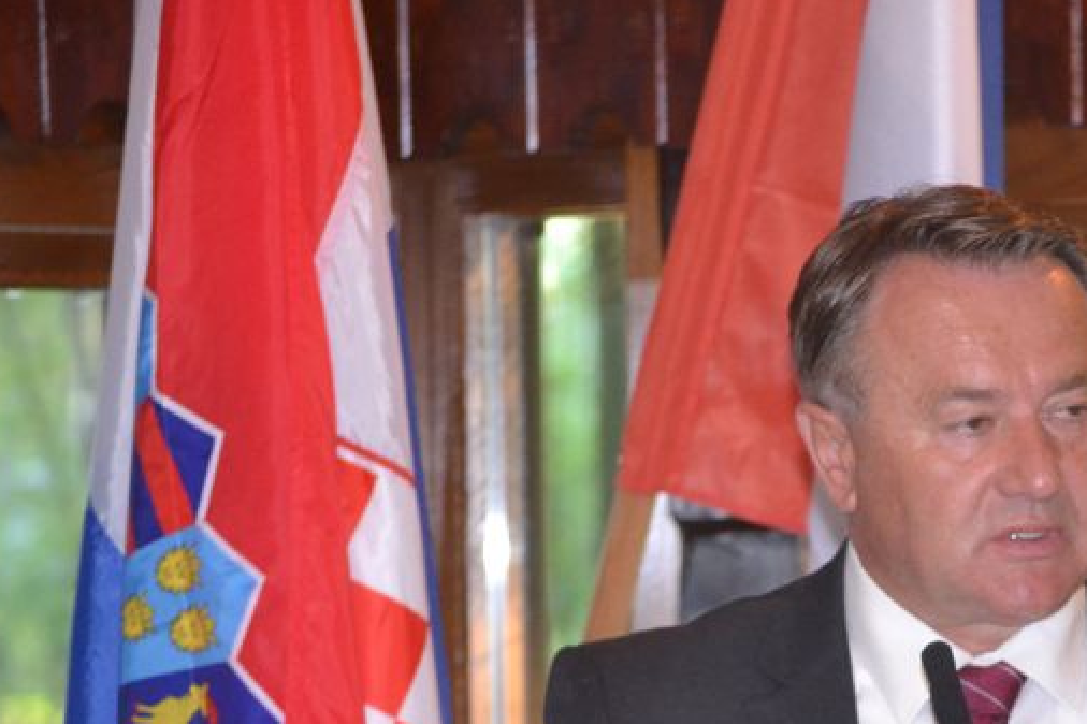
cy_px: 691
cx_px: 1008
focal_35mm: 249
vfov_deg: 5.5
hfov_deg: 8.2
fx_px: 7516
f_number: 4.2
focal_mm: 82
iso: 2200
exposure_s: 1/60
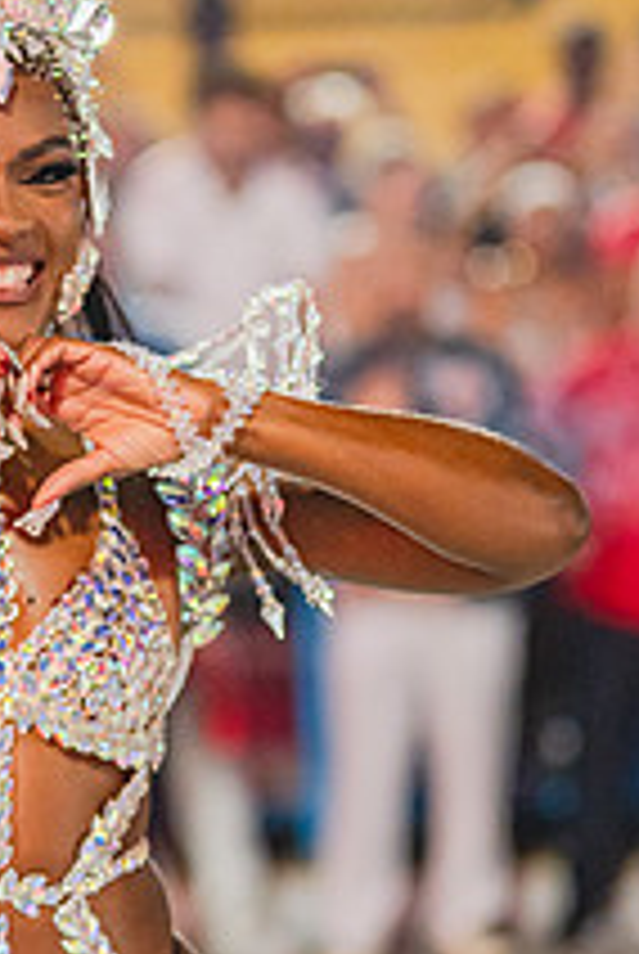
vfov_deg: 12.9
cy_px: 540
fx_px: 4219
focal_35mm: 159
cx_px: 153
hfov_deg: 8.6
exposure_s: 1/1000
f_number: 1.2
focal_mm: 50
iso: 1600
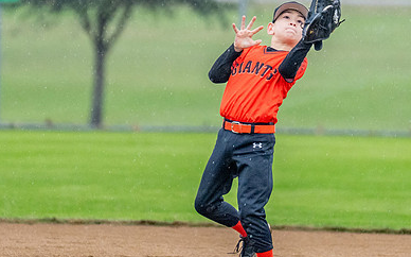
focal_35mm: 588
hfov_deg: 3.6
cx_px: 209
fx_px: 6582
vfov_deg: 2.2
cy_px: 21
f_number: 2.8
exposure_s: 1/1000
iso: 2000
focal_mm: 197
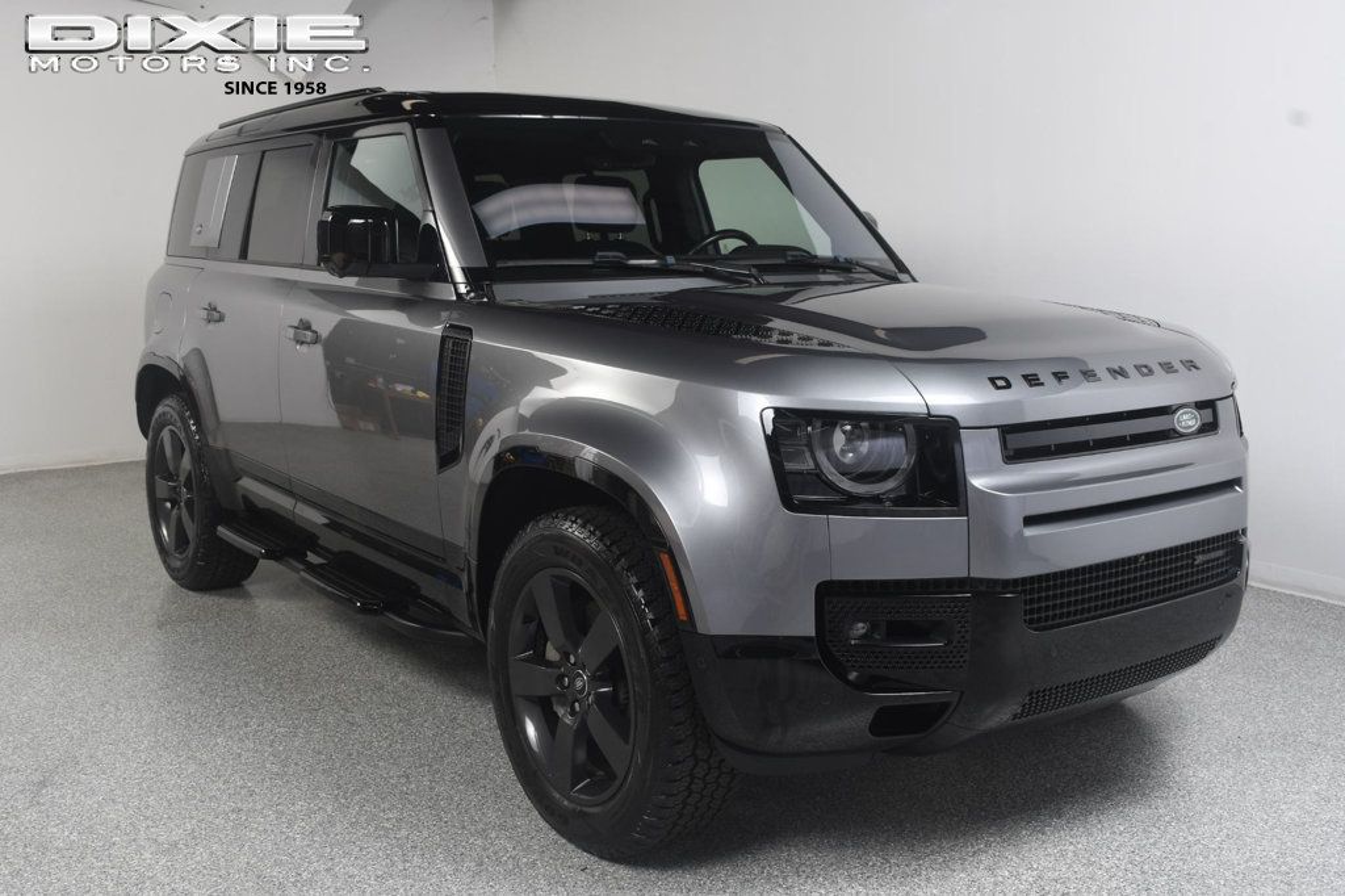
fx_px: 1344
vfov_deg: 36.8
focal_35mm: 36
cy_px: 448
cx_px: 672
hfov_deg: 53.1
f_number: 8
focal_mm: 24
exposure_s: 1/160
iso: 100
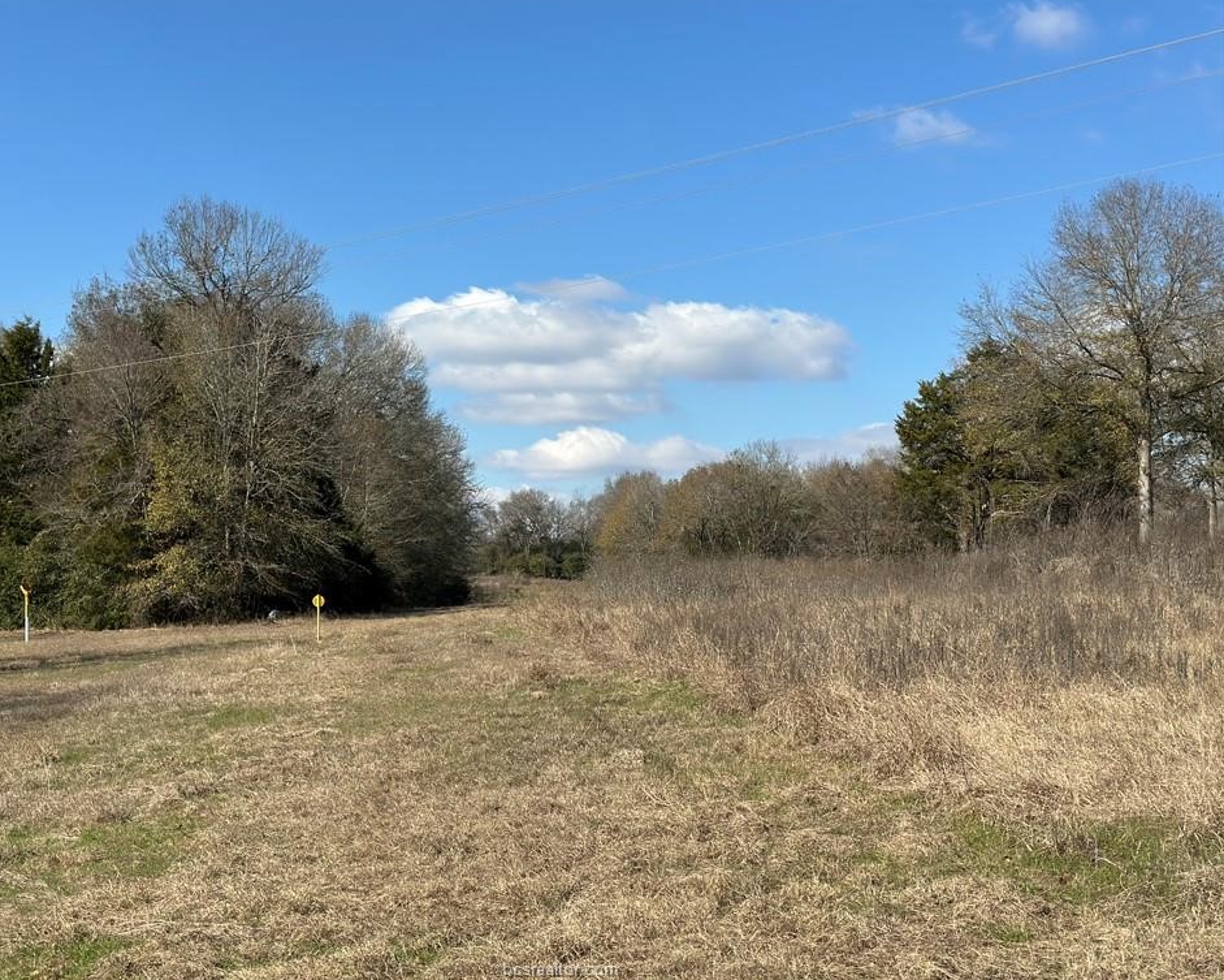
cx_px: 561
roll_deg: -0.1
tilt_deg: +4.3
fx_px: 1848
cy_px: 482
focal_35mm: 51
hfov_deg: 36.6
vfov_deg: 29.7
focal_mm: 6.86
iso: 80
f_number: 1.78
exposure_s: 1/6623
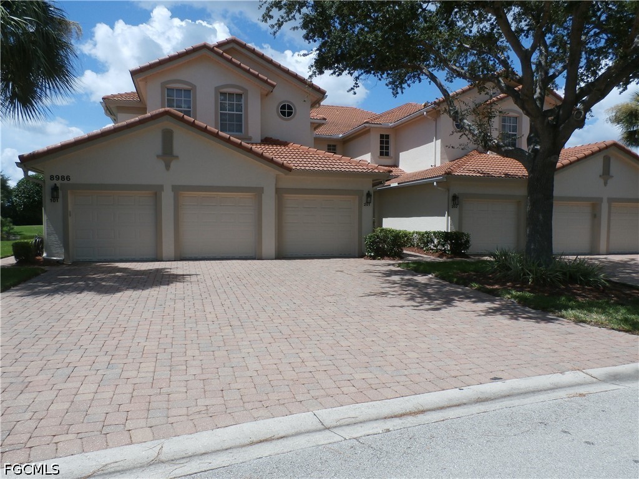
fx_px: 461
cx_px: 320
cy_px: 240
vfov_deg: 54.9
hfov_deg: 69.4
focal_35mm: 25
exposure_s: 1/250
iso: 100
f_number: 8.7
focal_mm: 4.5
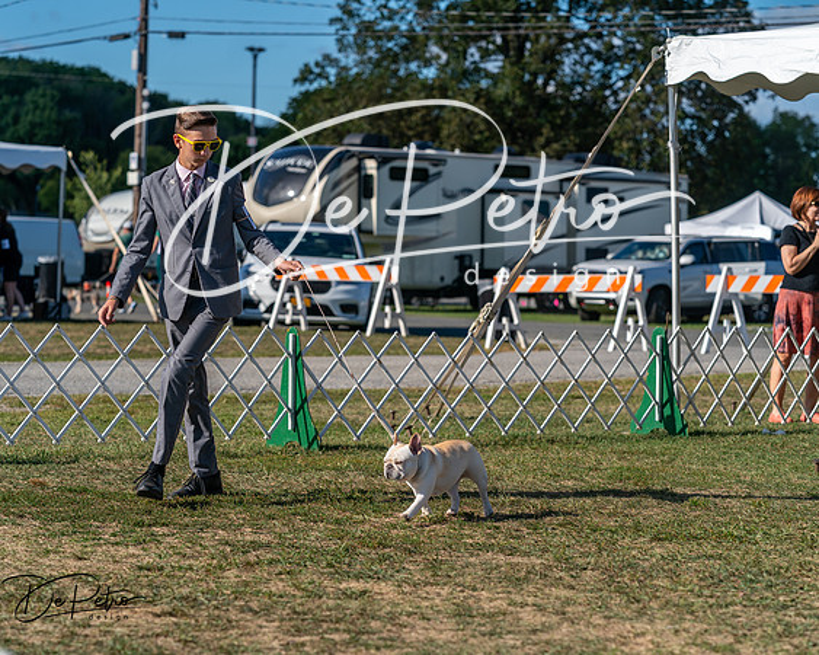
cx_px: 410
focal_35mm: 119
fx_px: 2893
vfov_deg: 12.9
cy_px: 328
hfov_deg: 16.1
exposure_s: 1/1250
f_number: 4.5
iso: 125
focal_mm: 106
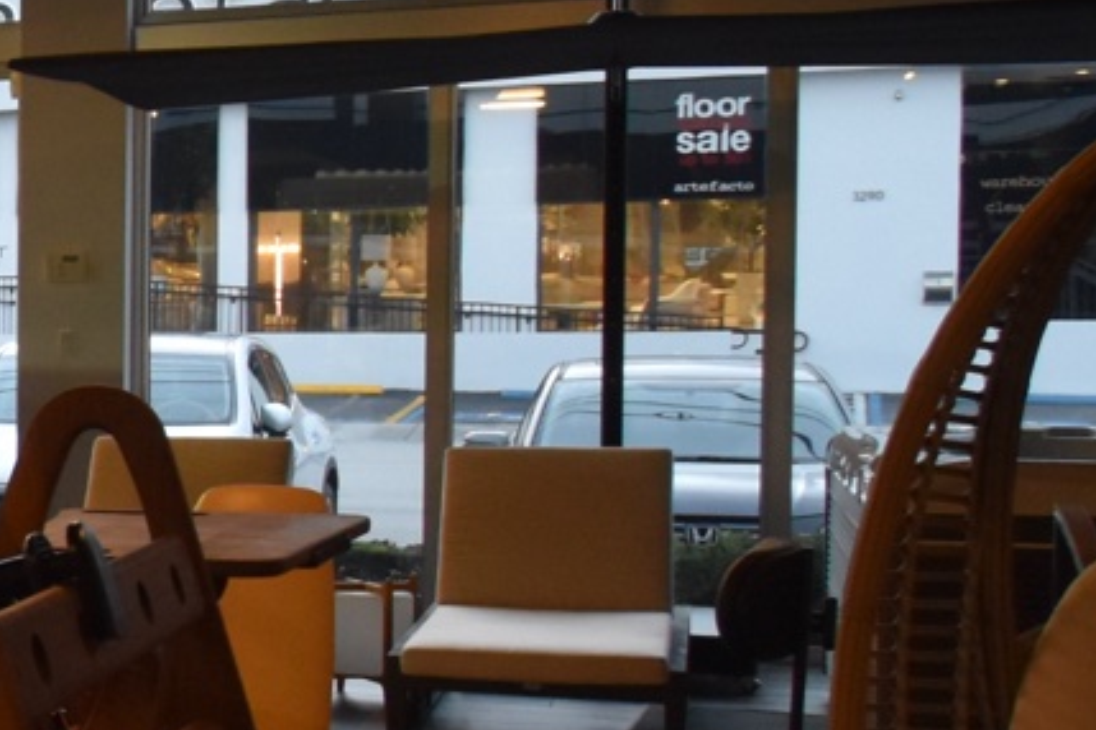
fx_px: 2656
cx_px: -1106
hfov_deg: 17.1
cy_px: 426
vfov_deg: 15.7
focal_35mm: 87
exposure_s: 1/60
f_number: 4.8
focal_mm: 13
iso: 1100
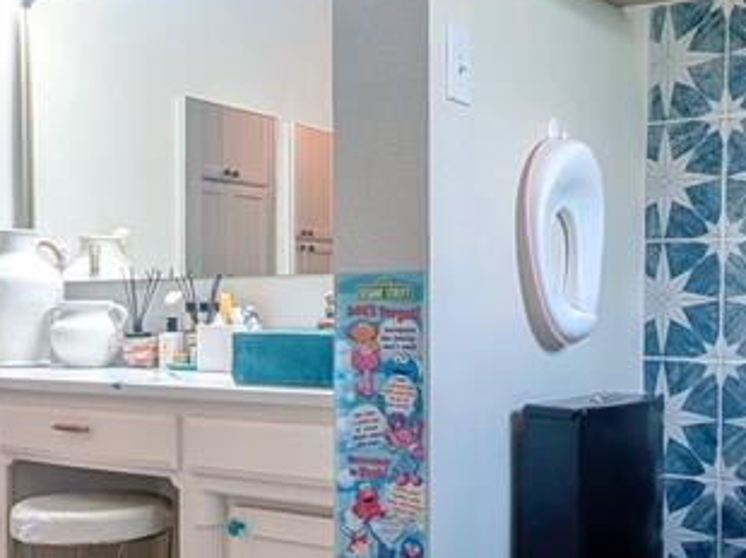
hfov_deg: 43.9
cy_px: 350
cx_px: 397
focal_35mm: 43
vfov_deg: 33.4
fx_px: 926
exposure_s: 1/40
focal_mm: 1.54
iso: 44
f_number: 2.2
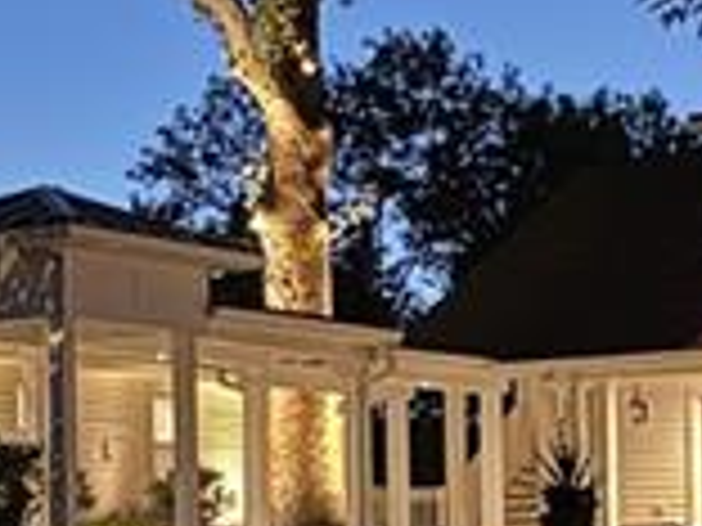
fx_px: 3204
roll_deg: +0.6
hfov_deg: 12.4
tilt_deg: +1.4
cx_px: 626
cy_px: 562
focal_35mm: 158
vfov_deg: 9.3
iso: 1000
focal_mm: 6.76
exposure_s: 1/11
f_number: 1.78
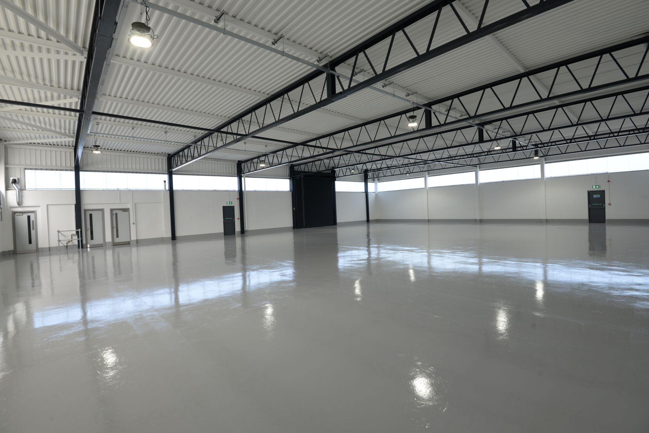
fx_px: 289
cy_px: 216
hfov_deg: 96.7
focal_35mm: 16
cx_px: 324
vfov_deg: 73.8
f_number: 8
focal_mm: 16
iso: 100
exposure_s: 1/15
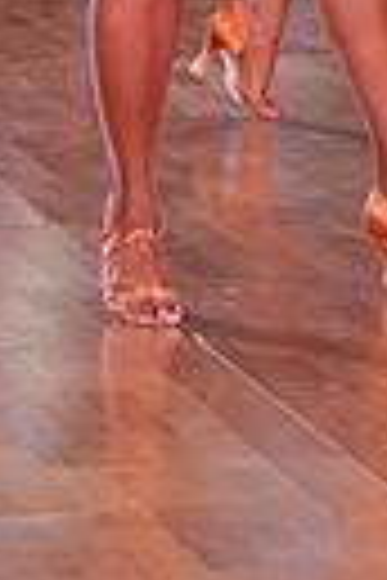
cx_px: 502
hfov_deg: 4.1
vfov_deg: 6.0
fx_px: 5385
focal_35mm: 334
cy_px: -517
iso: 2000
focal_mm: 74
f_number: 5
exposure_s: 1/200
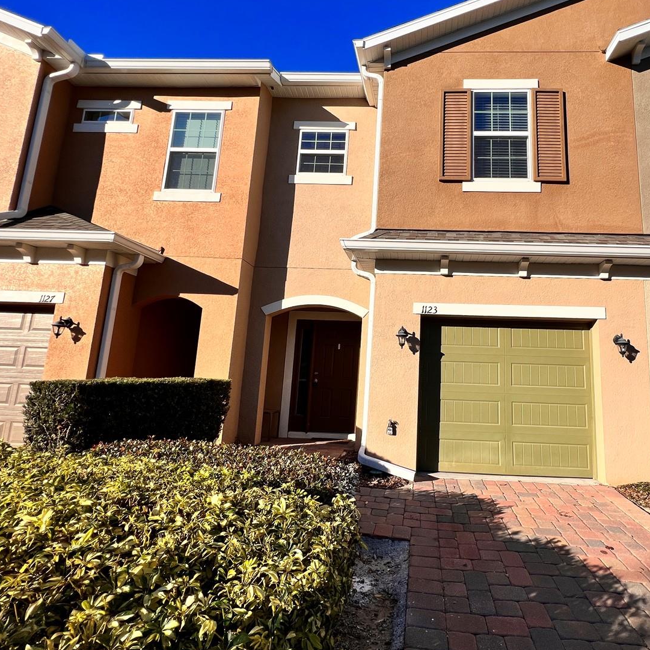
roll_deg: -0.5
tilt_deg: +9.4
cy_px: 314
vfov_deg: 83.9
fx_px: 361
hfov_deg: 82.4
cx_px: 406
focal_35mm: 17
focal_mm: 1.57
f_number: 1.8
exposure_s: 1/2179
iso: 32
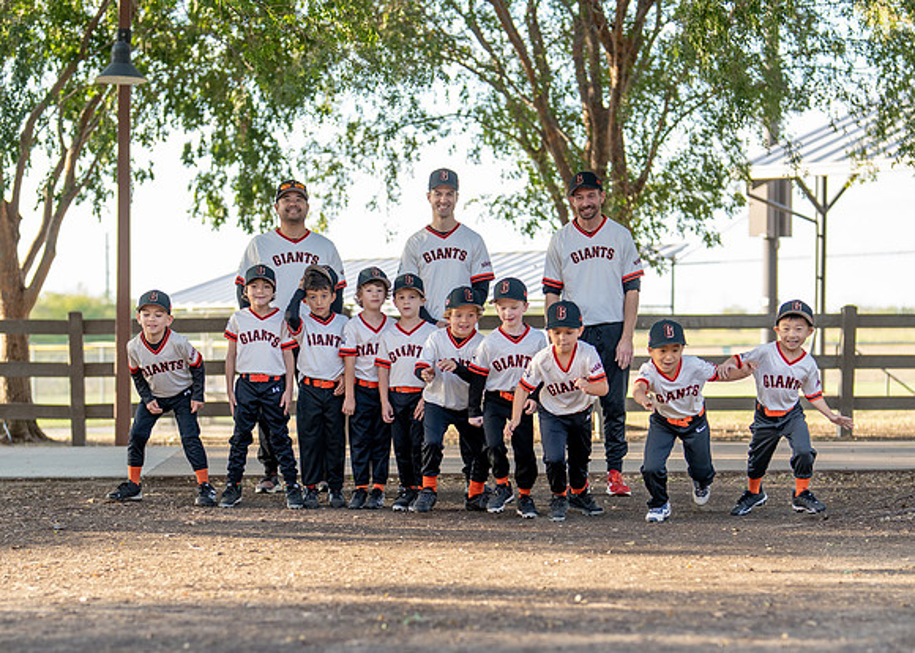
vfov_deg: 17.4
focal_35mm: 82
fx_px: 2119
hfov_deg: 24.4
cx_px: 464
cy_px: 487
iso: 250
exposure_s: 1/1250
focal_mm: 50
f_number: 1.4
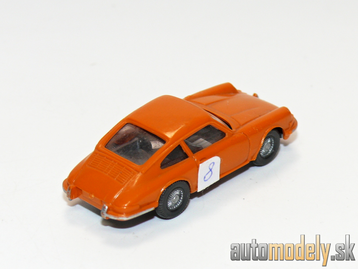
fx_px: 1603
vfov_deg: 9.6
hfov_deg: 12.7
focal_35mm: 155
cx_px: 179
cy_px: 134
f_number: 4
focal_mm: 18.4
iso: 100
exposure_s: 1/30
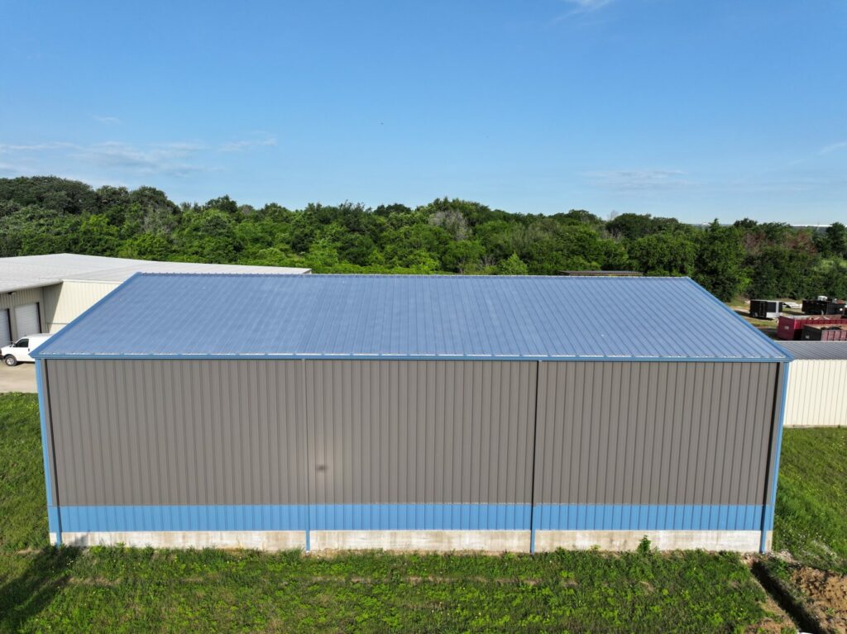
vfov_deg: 56.8
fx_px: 587
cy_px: 317
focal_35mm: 24
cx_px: 424
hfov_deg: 71.6
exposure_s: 1/1600
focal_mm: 12.29
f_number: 2.8
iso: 100
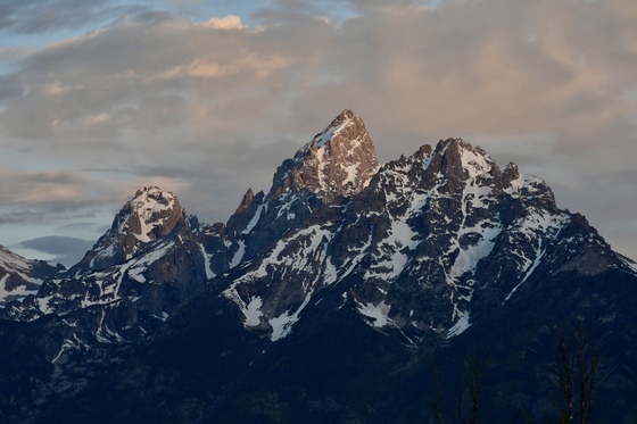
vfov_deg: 9.7
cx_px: 318
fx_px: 2512
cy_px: 212
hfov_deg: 14.5
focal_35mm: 142
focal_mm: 95
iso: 1600
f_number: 11
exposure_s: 1/500
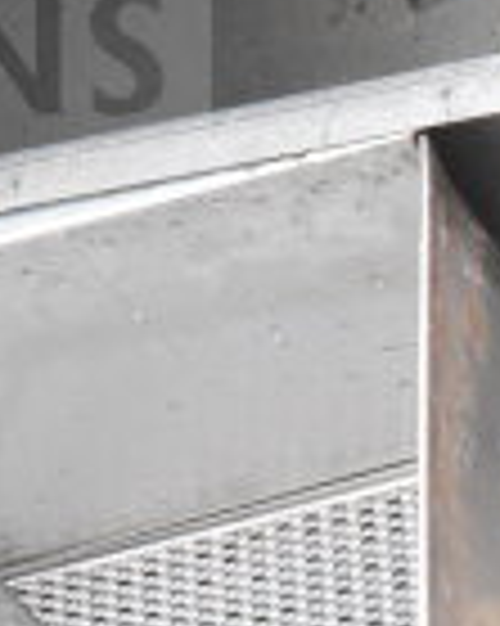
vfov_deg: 9.0
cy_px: -200
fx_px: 3889
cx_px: -297
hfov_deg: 7.2
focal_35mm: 210
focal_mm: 34
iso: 6400
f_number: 14
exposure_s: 1/800
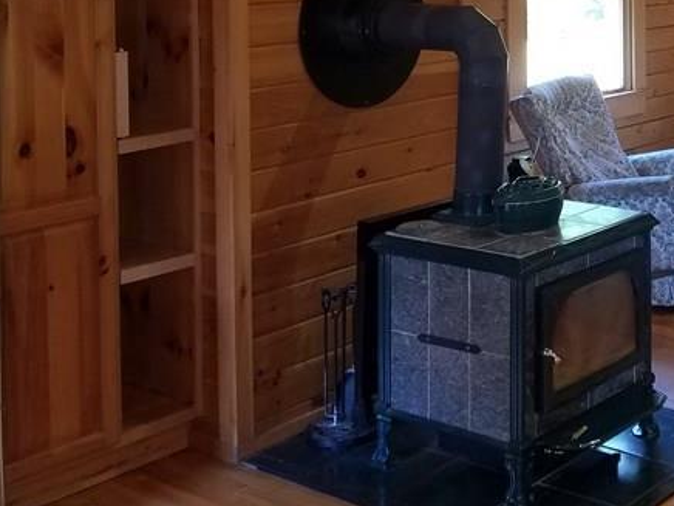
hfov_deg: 29.6
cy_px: -60
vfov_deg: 22.6
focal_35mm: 61
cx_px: 668
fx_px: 1188
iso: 100
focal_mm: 4.2
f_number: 1.7
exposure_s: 1/30
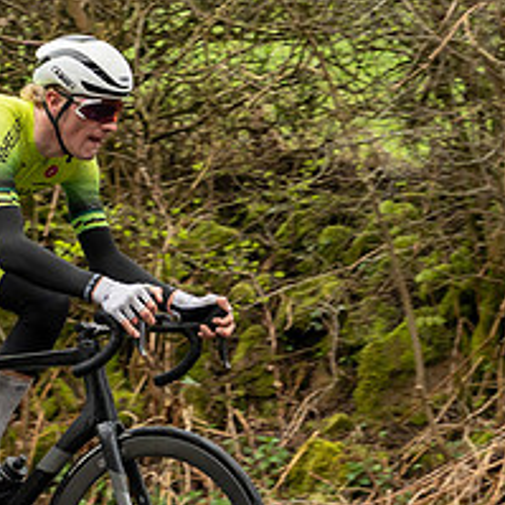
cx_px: 103
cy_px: 350
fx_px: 2294
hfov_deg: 12.5
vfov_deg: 12.5
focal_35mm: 139
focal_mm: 33
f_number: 4
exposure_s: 1/800
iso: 800
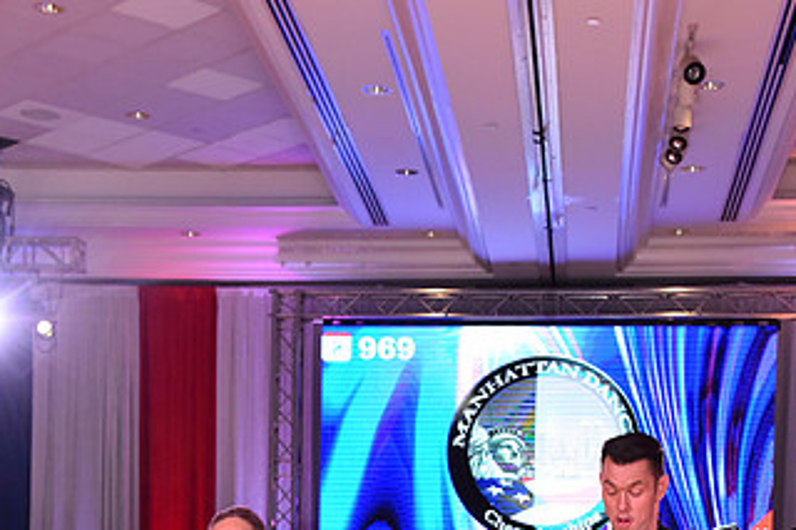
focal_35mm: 87
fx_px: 1923
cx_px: 439
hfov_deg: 23.4
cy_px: 642
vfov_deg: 15.1
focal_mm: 48
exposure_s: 1/320
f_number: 6.3
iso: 2500
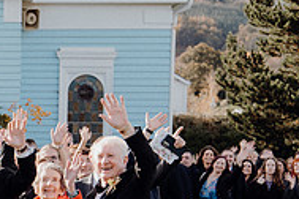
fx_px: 1428
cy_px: 257
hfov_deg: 11.5
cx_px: -144
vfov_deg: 7.9
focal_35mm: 172
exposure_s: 1/500
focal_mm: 56
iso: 125
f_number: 3.5
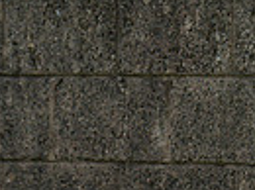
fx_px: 6647
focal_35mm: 904
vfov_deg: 1.6
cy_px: -173
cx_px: 218
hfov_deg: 2.2
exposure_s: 1/6400
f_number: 2.8
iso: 100
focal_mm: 210
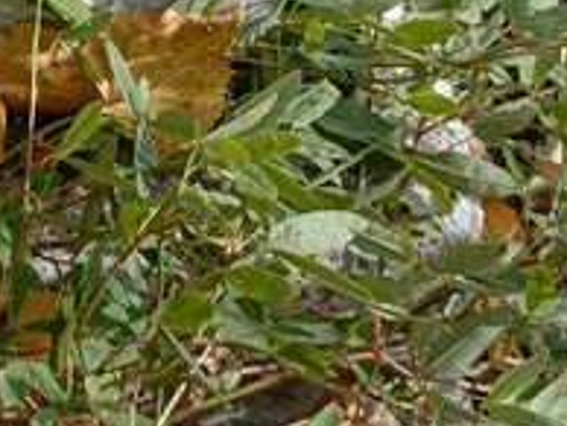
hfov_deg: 17.8
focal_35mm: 103
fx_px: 1689
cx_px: -167
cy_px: -362
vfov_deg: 12.9
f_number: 1.69
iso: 114
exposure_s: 1/572
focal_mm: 4.76
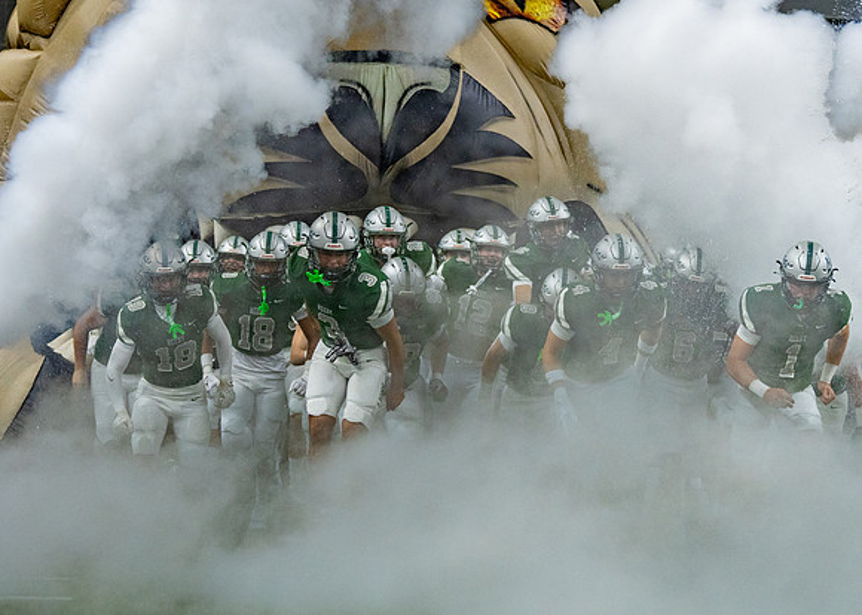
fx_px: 2804
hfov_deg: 17.5
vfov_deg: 12.5
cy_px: 352
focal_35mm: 115
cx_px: 443
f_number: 2.8
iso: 1600
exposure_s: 1/1250
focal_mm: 70
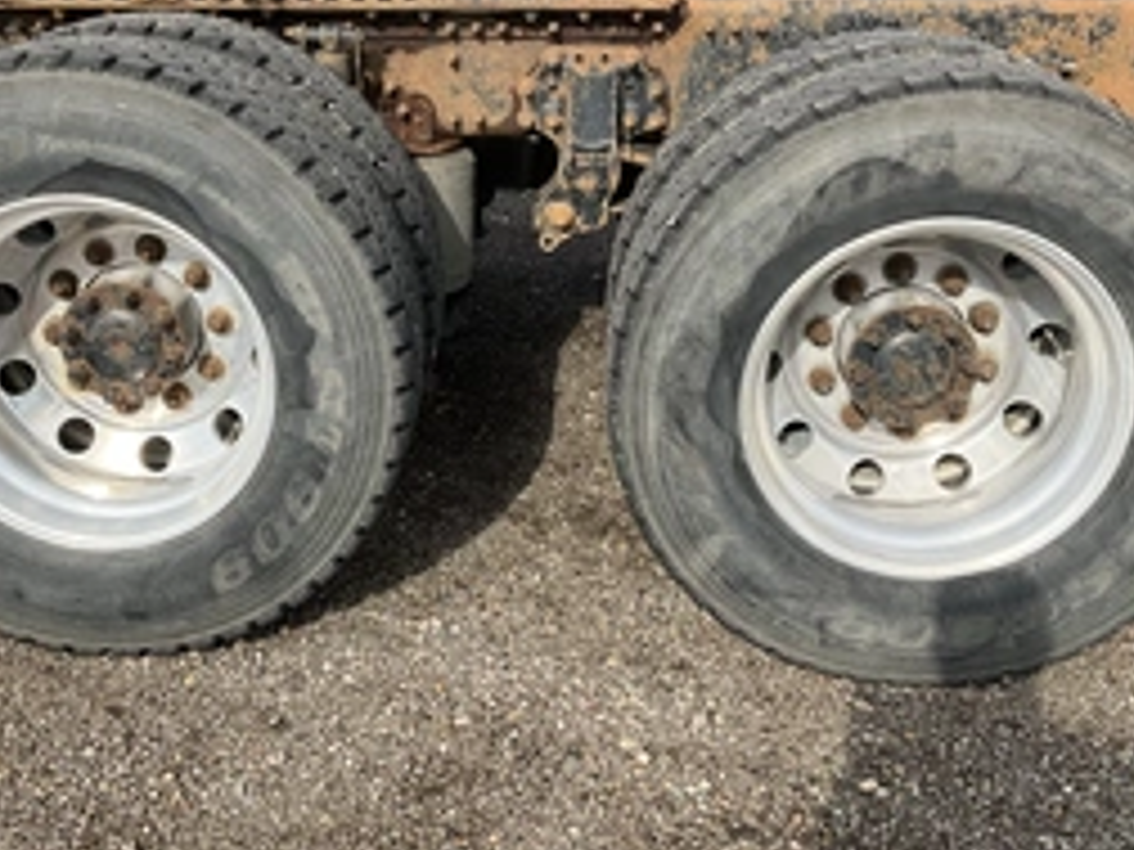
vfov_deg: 31.4
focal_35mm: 46
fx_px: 1507
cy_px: 342
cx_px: 526
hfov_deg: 41.2
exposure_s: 1/1076
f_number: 1.8
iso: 25
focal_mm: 3
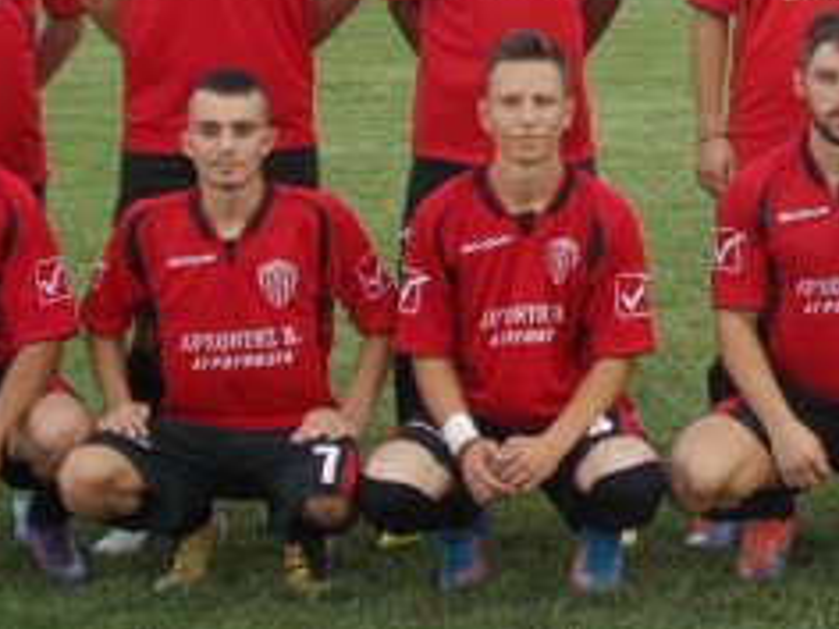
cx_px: 878
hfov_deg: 15.7
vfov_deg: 11.7
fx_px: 2981
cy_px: -231
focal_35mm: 123
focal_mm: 7.9
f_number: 4.2
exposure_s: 1/100
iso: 80
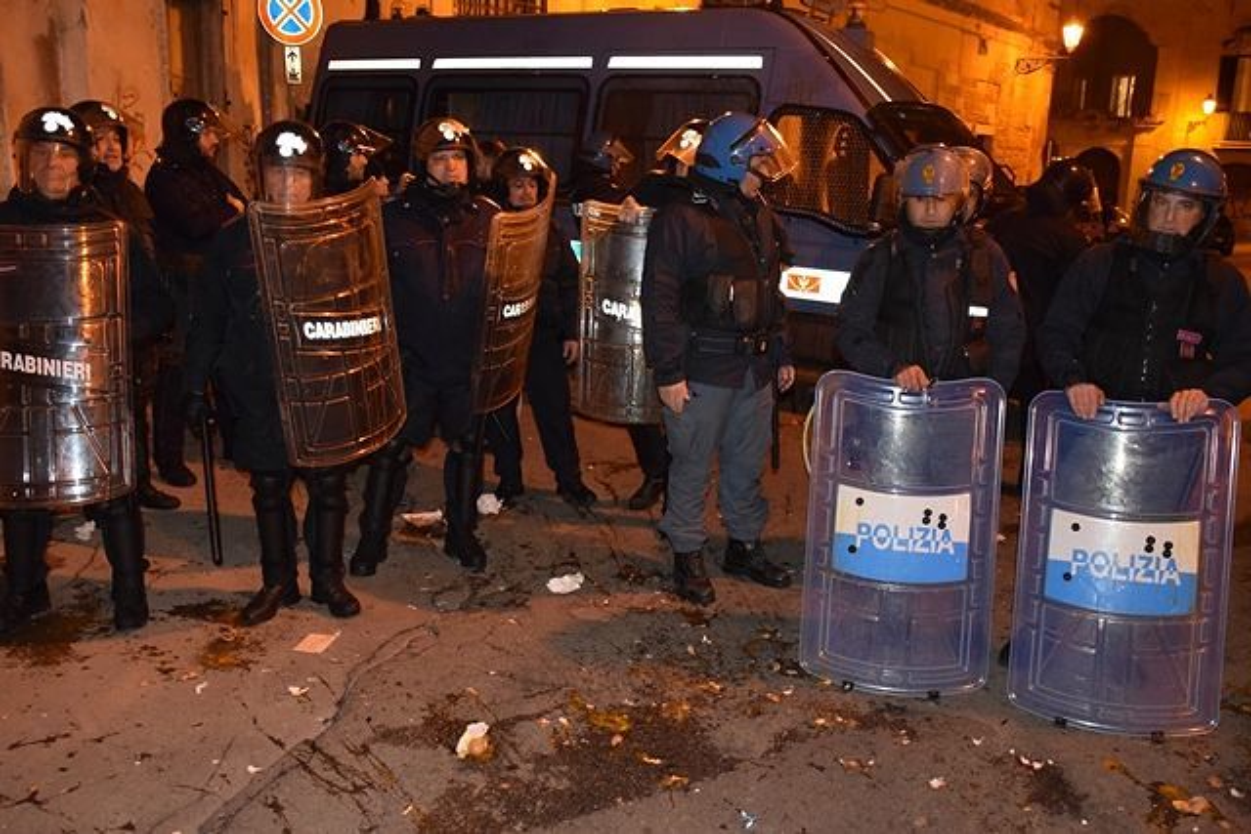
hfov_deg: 57.2
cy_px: 417
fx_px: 1147
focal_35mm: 33
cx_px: 626
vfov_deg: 40.0
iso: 3200
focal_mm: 22
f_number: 3.5
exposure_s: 1/60
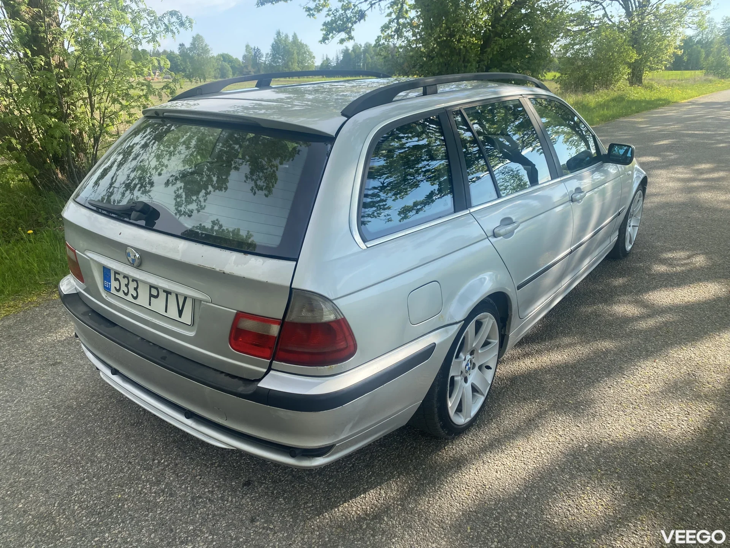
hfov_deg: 67.3
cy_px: 274
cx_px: 365
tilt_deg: -19.6
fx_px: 548
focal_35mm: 26
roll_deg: +0.4
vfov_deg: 53.1
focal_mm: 4.25
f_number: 1.8
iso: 32
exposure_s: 1/1025
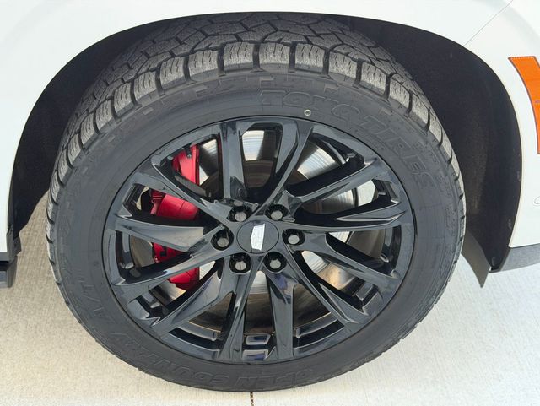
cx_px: 270
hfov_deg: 39.6
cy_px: 203
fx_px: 749
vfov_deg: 30.3
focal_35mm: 48
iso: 125
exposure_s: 1/176
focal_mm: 6.76
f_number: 1.78
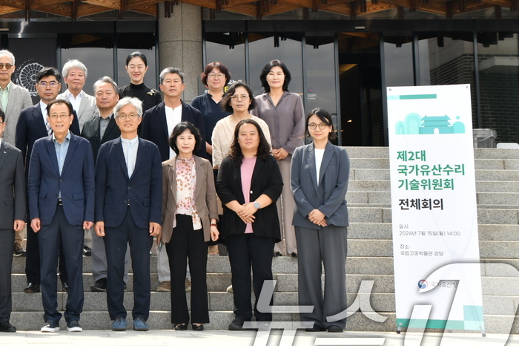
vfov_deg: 12.3
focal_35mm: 110
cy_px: 34
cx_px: 19
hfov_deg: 18.2
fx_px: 1585
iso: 500
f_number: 9
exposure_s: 1/400
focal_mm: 55
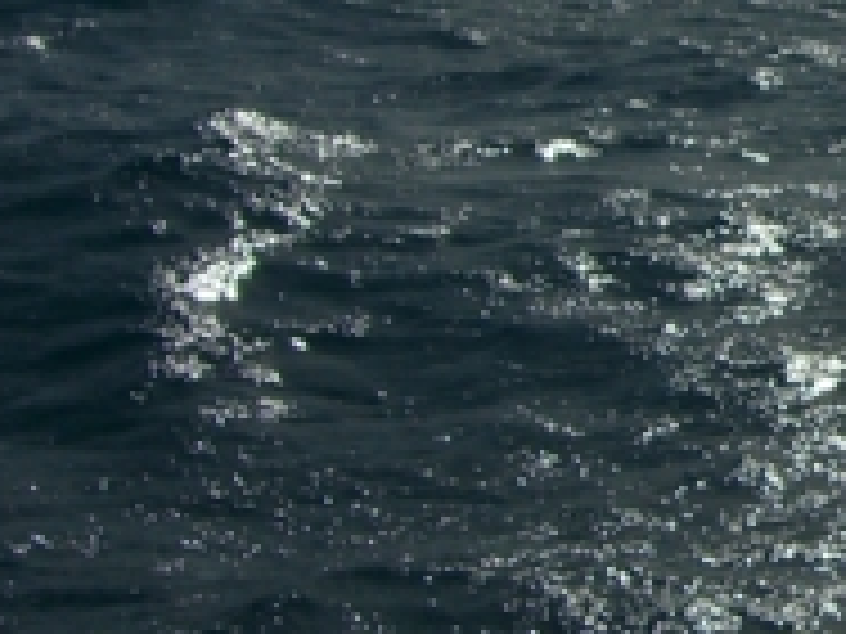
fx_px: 3959
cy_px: -72
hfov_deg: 11.4
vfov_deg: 9.1
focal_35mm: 162
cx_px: 1480
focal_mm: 7.9
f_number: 8
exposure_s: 1/1250
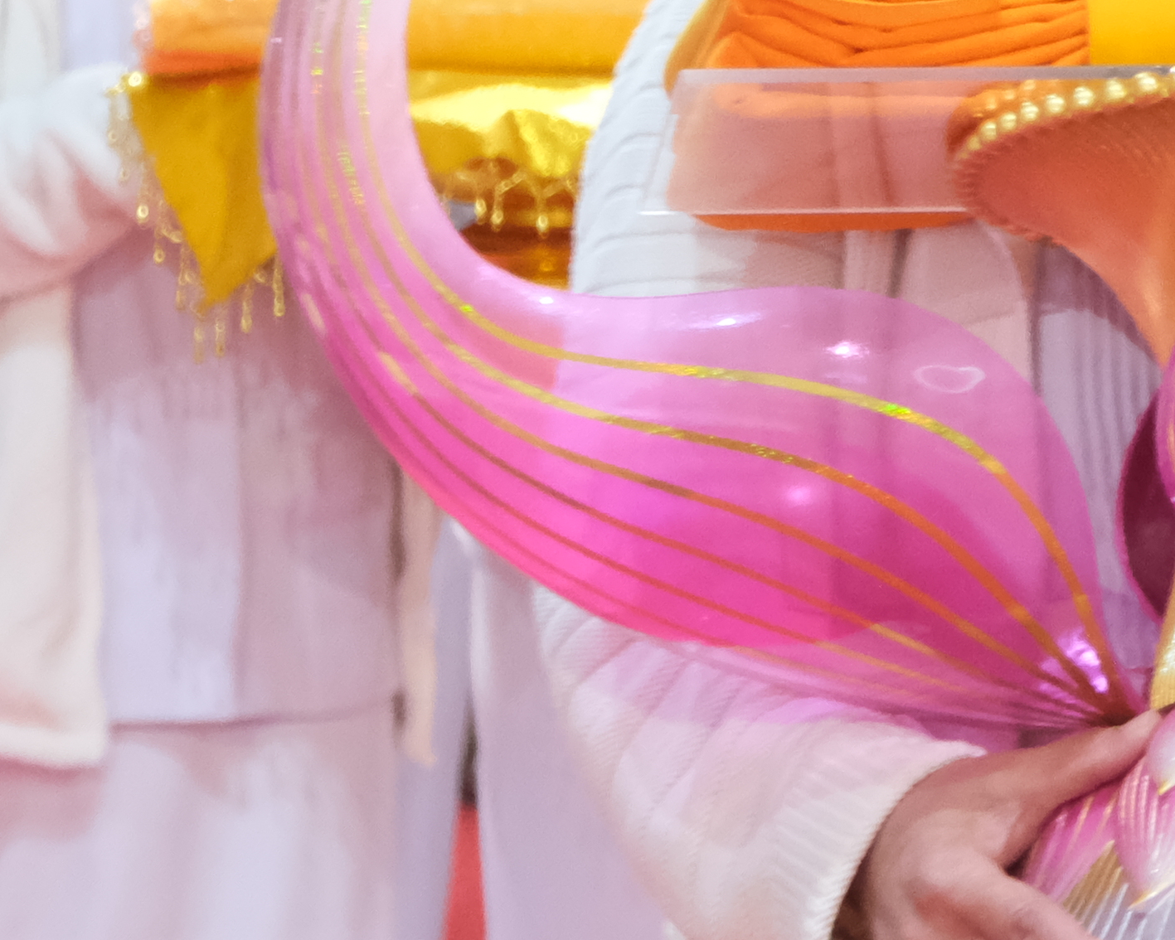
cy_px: -213
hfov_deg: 5.6
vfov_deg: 4.5
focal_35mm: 343
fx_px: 11930
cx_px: 1282
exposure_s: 1/30
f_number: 4
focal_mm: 55
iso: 3200
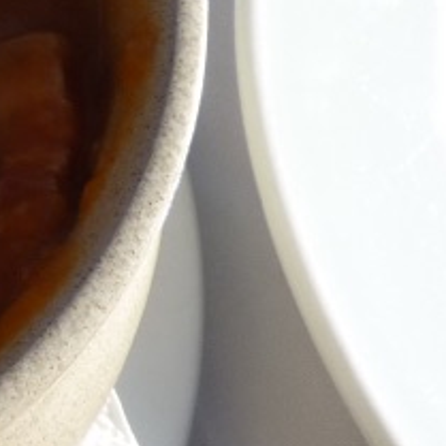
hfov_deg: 12.9
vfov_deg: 15.2
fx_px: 1662
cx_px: -493
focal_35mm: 114
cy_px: 94
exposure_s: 1/250
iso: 80
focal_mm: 4.8
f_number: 5.6
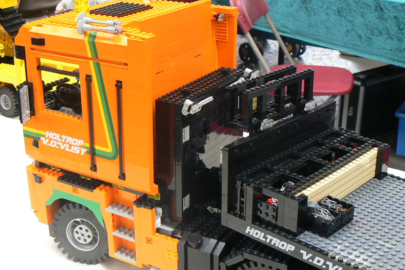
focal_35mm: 56
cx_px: 202
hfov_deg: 35.6
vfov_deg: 24.2
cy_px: 135
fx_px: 630
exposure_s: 1/8
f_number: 3.2
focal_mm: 6.4
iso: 100
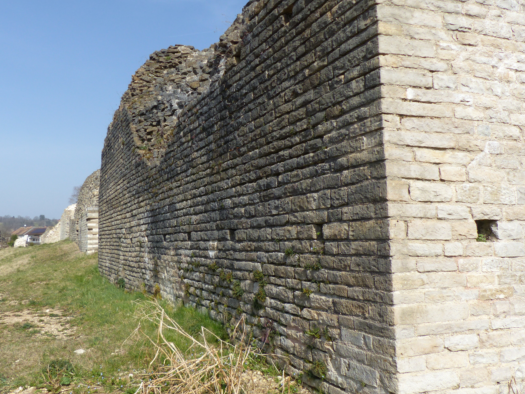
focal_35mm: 31
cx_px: 200
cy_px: 190
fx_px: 470
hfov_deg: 57.7
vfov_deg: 45.4
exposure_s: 1/2000
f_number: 2.8
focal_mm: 4.5
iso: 100
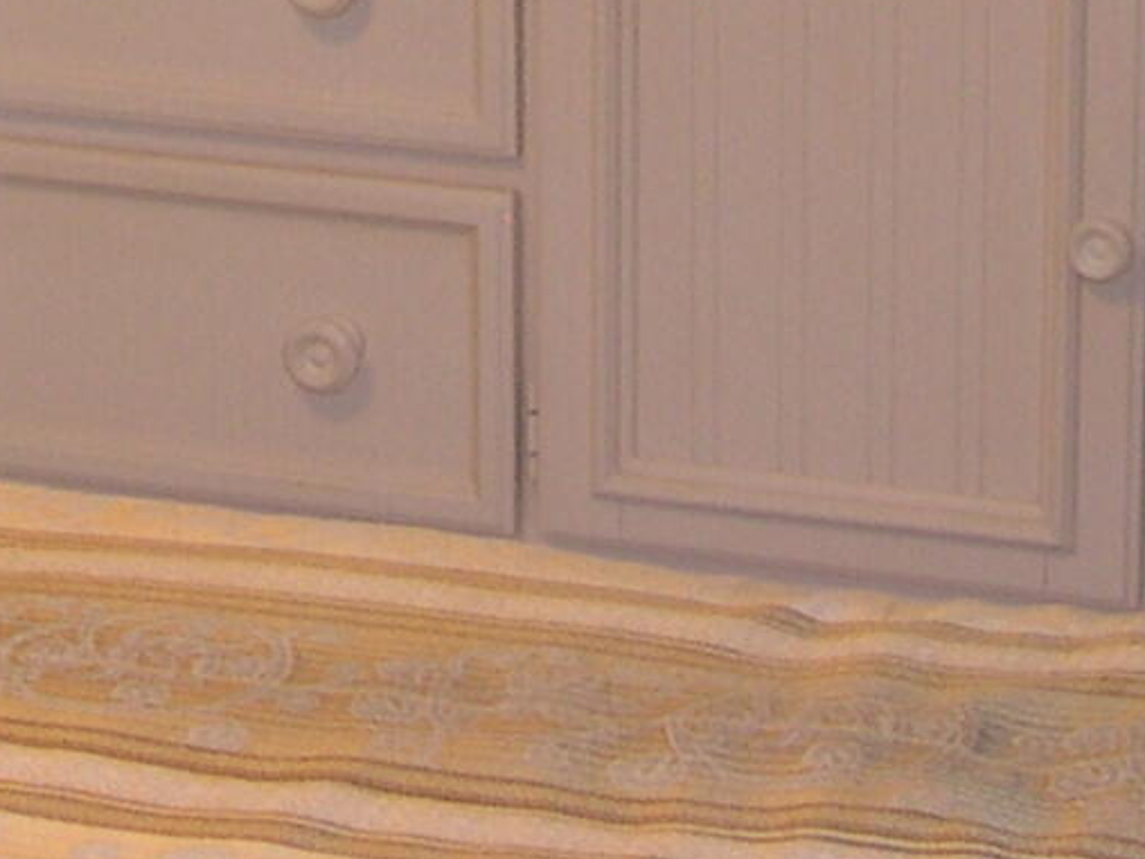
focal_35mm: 170
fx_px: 5623
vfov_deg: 8.2
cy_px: -958
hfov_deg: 11.5
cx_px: 45
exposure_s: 1/32.9
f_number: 2.8
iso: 100
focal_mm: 8
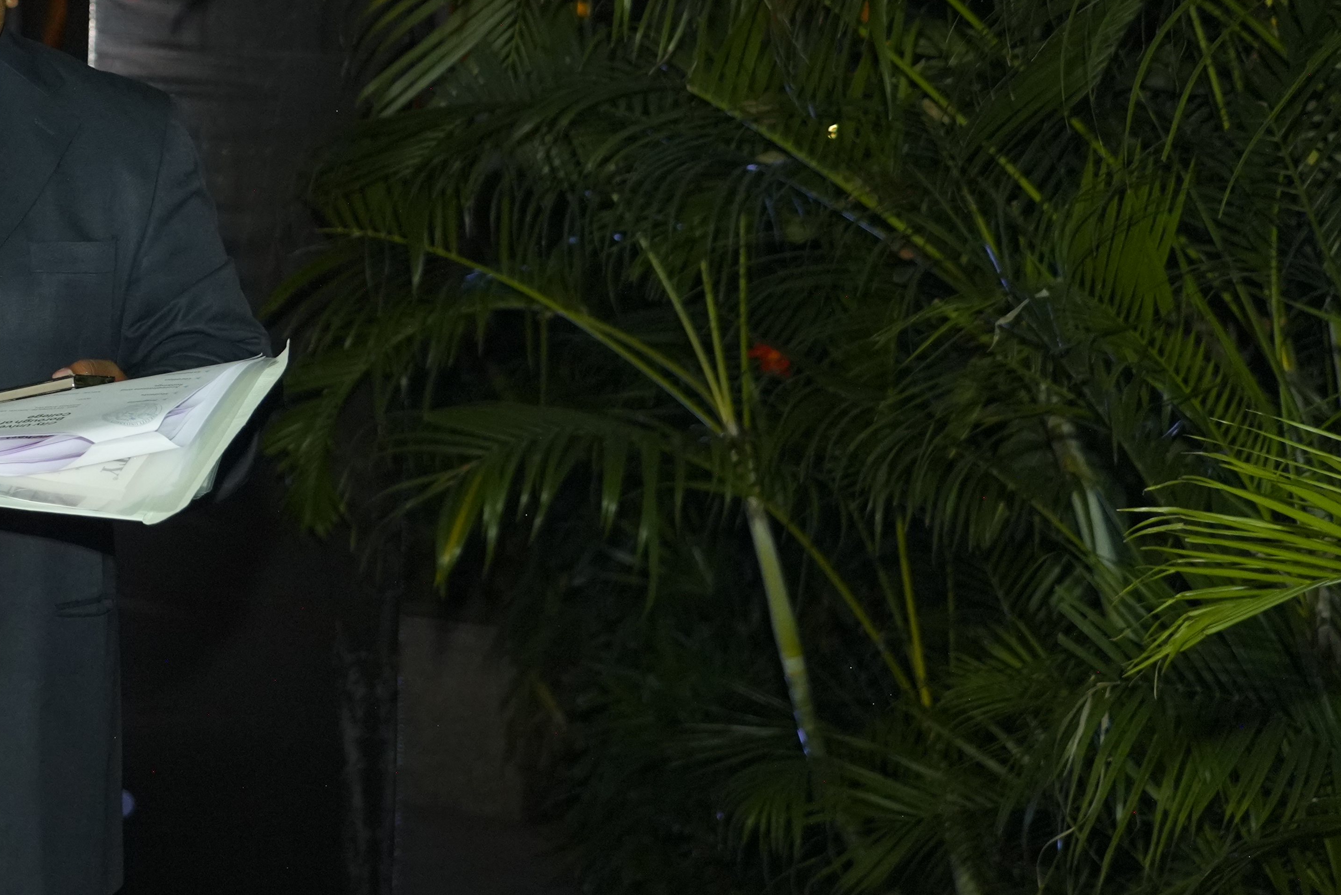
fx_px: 4321
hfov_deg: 16.6
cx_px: -428
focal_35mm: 116
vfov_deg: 11.7
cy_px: -7
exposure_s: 1/160
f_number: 4
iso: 2000
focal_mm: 42
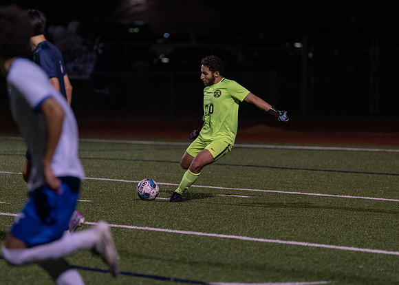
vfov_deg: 5.4
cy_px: 120
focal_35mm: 265
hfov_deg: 7.6
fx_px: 3007
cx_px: 205
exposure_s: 1/1250
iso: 2500
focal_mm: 200
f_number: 2.8
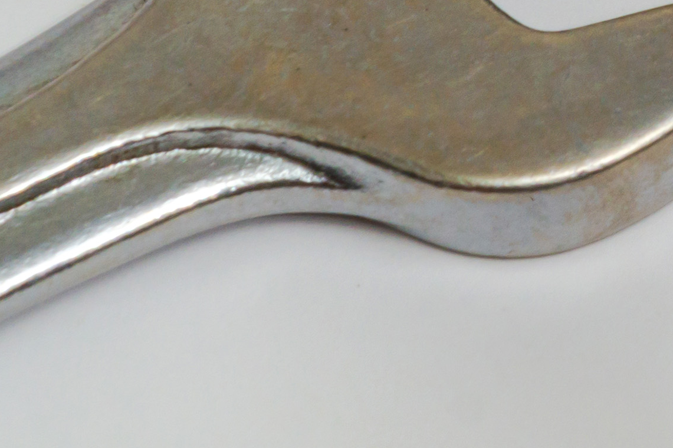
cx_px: 1343
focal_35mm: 418
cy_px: -473
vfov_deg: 3.3
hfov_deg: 4.9
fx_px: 7812
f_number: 14
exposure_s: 2.5
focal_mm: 60
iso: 100
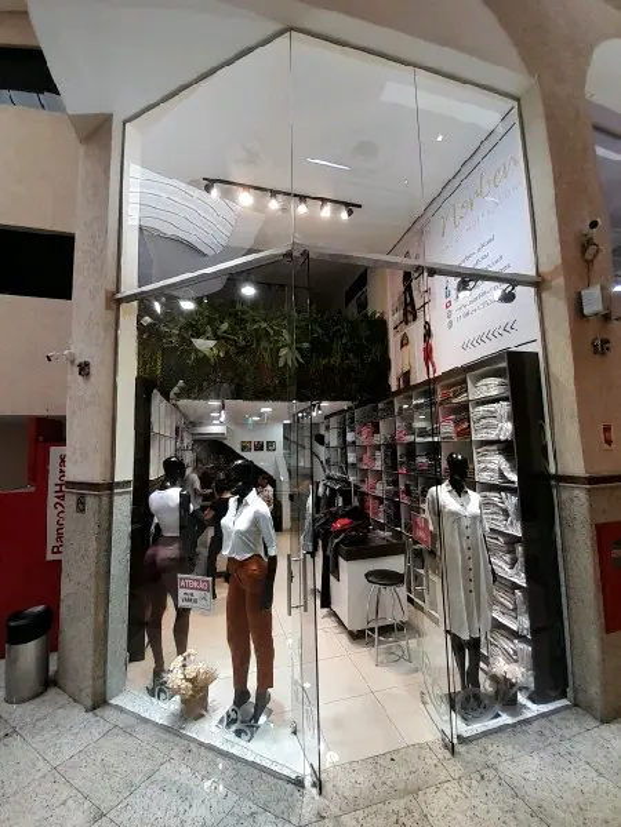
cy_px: 414
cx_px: 310
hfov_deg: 89.9
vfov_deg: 106.2
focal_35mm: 13
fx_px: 311
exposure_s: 1/40
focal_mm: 1.13
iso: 64
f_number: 2.2
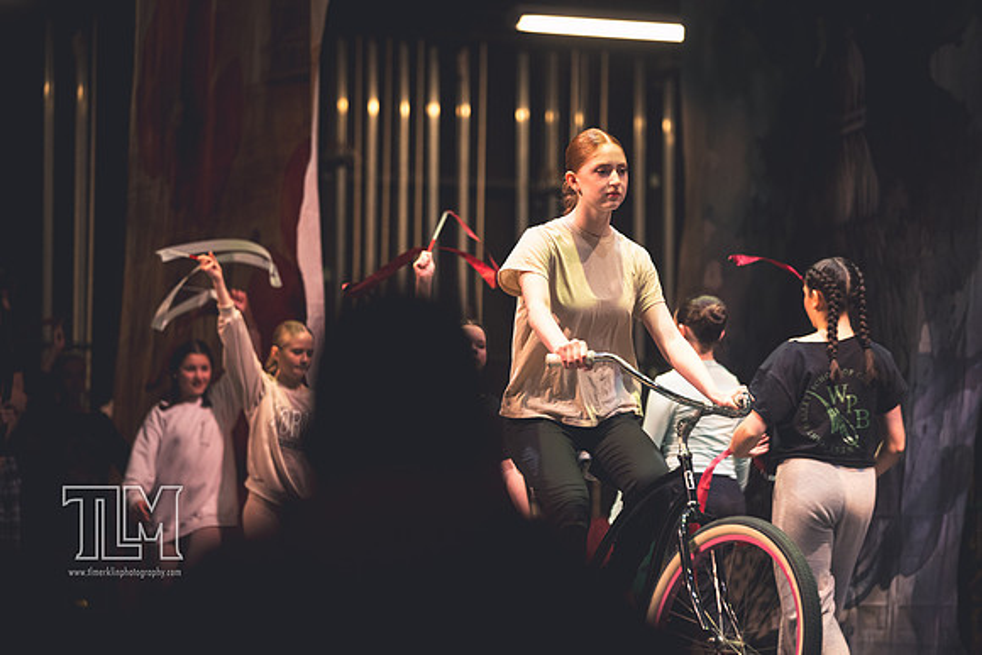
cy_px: 328
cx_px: 491
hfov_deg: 14.2
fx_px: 3956
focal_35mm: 145
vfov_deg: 9.5
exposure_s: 1/250
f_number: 2.8
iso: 3200
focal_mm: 145
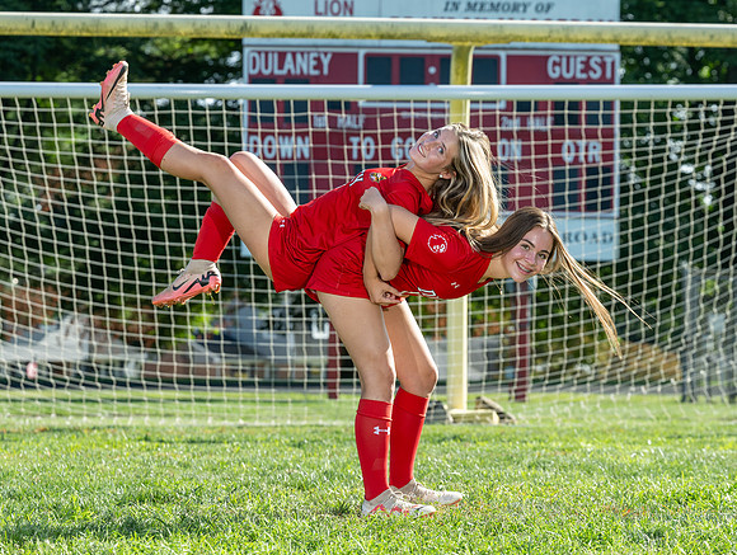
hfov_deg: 14.9
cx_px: 413
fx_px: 2819
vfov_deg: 11.3
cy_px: 262
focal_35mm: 132
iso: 100
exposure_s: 1/400
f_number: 4
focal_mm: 77
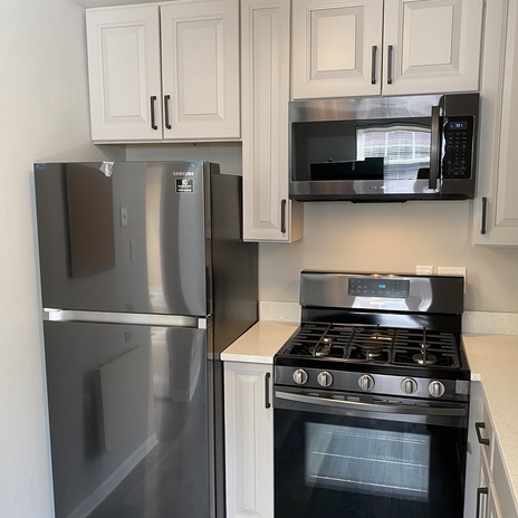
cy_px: 279
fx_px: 559
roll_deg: +0.3
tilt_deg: -8.7
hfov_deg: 49.7
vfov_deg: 49.7
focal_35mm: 33
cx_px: 263
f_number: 1.8
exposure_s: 1/60
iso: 125
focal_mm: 4.25
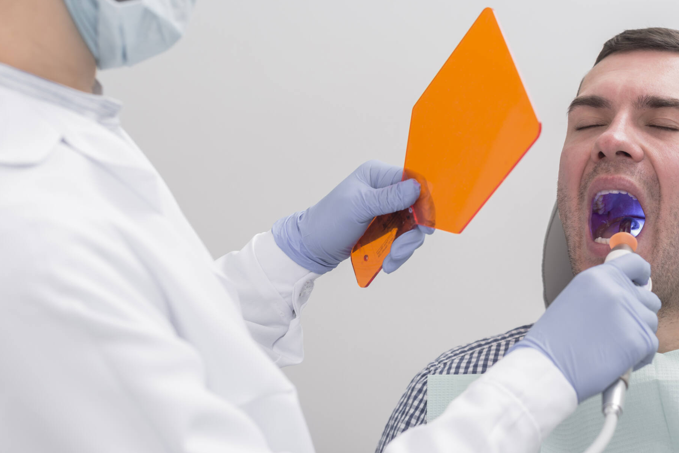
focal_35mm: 71
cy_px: 176
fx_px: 1339
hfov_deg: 28.2
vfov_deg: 19.2
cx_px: 478
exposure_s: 1/160
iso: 125
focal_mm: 50
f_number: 4.5
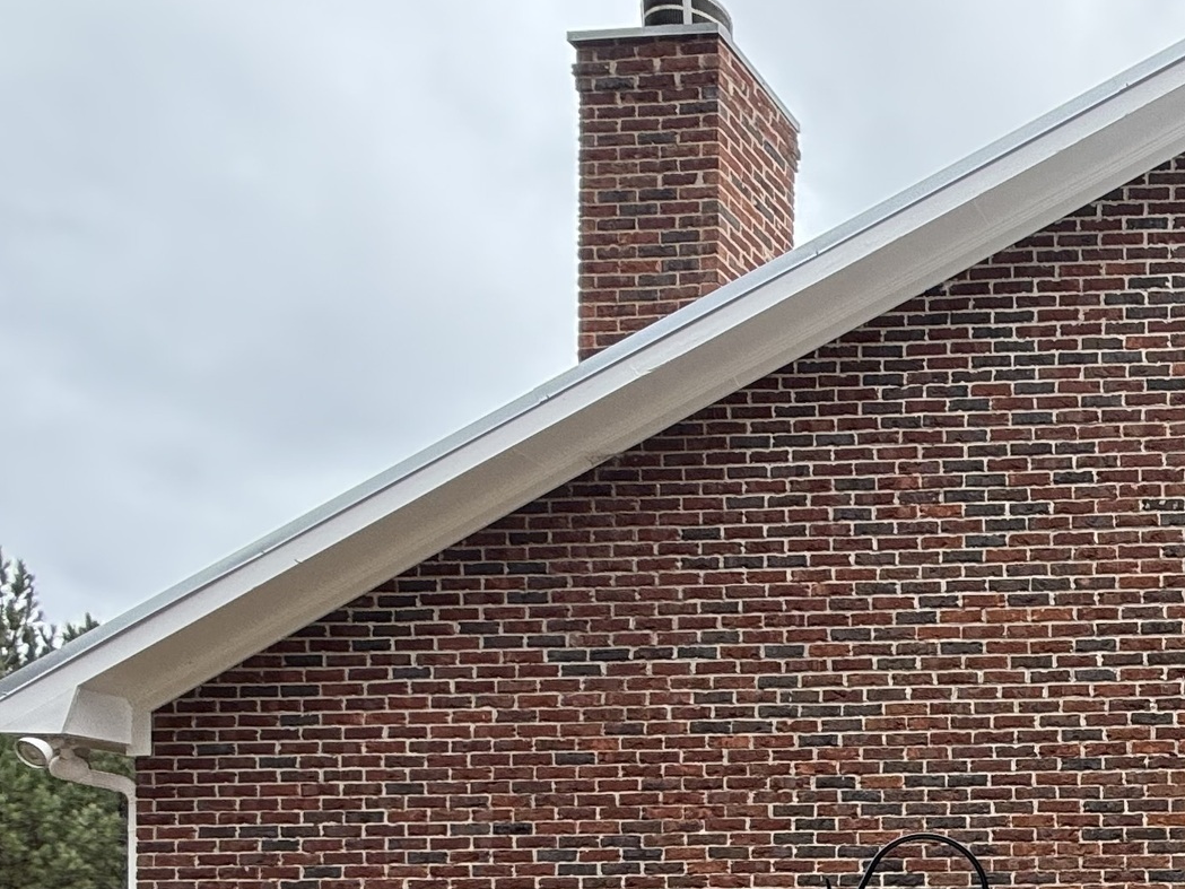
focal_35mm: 41
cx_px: 1410
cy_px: 977
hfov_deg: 36.0
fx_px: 1404
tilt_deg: +1.7
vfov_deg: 31.3
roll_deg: +0.8
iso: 50
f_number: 2.2
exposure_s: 1/191
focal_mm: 2.22
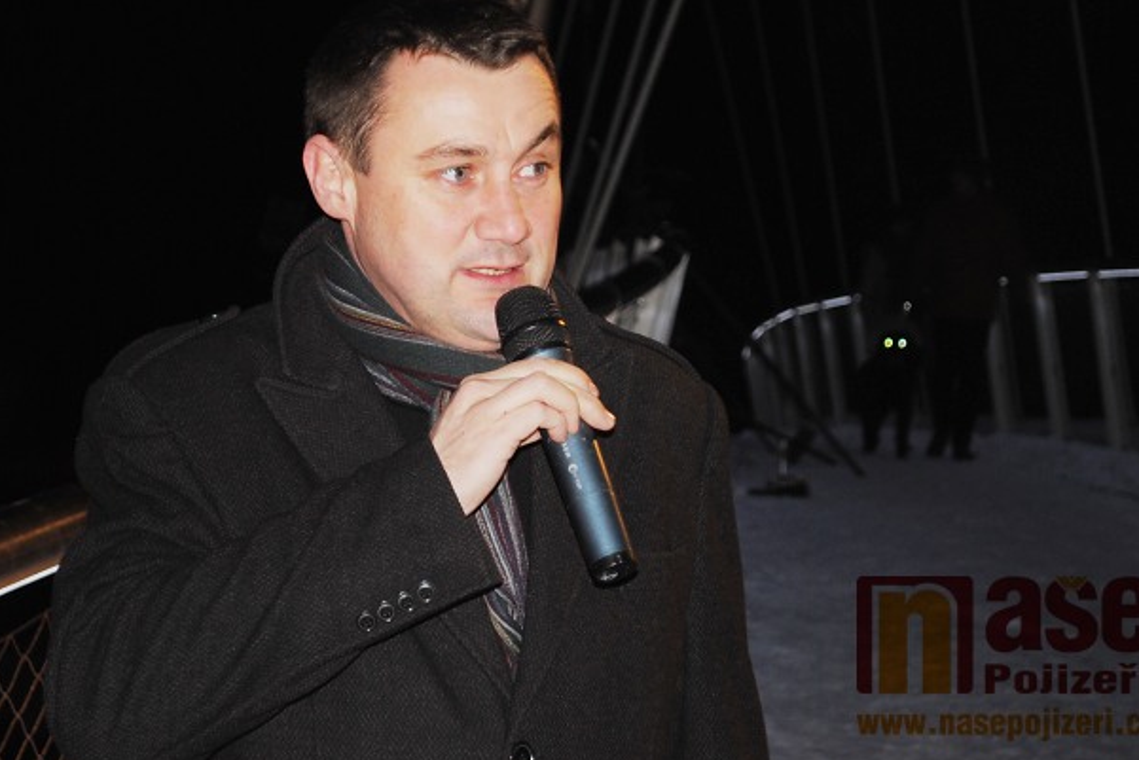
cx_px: 559
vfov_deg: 15.1
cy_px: 353
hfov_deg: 22.5
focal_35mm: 91
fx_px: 2865
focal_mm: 55
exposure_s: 1/60
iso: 200
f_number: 5.6
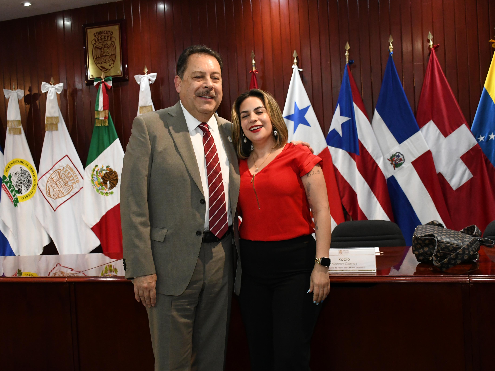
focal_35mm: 37
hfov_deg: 50.1
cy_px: 185
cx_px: 230
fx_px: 529
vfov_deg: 38.7
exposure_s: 1/100
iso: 3200
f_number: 5.6
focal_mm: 23
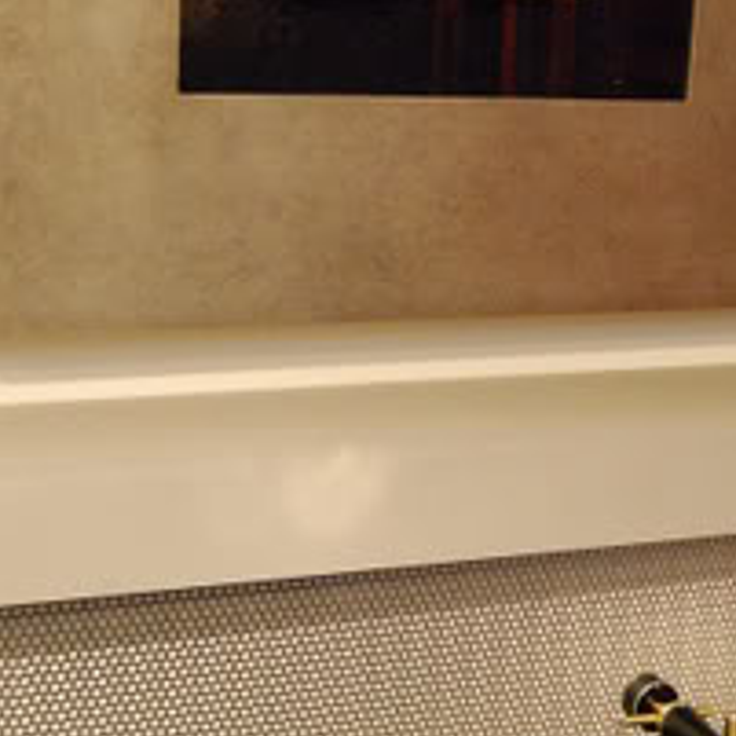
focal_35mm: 77
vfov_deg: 22.3
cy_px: 487
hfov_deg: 22.3
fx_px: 1861
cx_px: 480
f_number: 3.5
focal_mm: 19
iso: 1600
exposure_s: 1/30
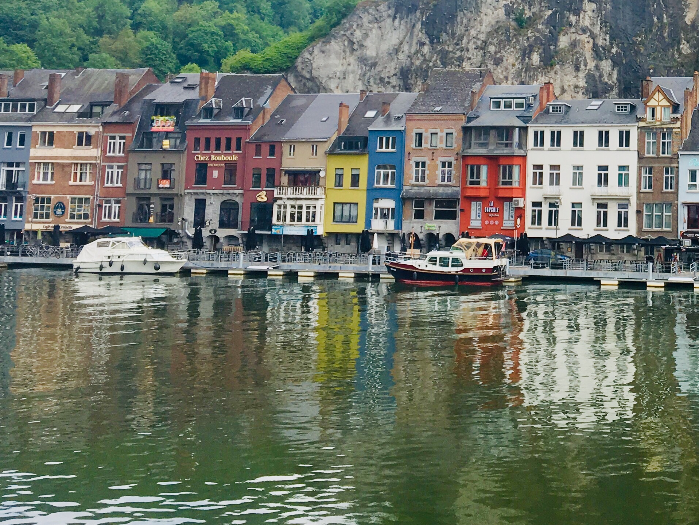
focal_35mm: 61
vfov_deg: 23.3
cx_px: 642
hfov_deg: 30.2
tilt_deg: +8.4
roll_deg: -0.3
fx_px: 1232
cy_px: 32
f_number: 2.2
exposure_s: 1/874
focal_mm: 4.15
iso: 25
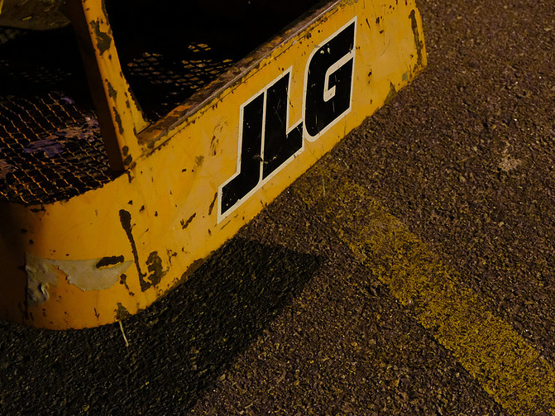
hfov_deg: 21.1
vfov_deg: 15.9
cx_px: 258
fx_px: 1491
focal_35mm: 93
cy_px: 172
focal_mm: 39
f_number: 4
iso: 6400
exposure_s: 1/10
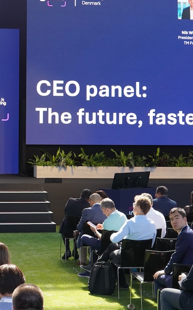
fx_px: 775
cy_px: 83
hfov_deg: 14.0
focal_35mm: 92
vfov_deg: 22.4
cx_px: 8
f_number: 7.1
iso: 2500
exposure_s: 1/250
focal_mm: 37
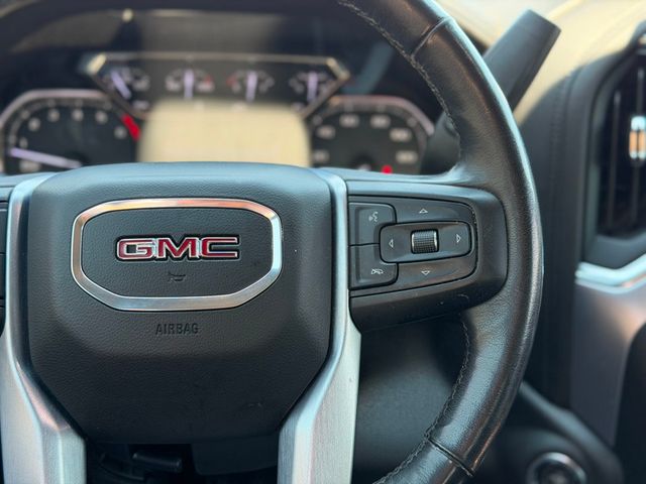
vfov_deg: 30.3
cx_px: 323
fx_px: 896
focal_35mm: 48
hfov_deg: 39.7
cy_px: 242
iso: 64
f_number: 1.78
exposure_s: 1/121
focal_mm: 6.76
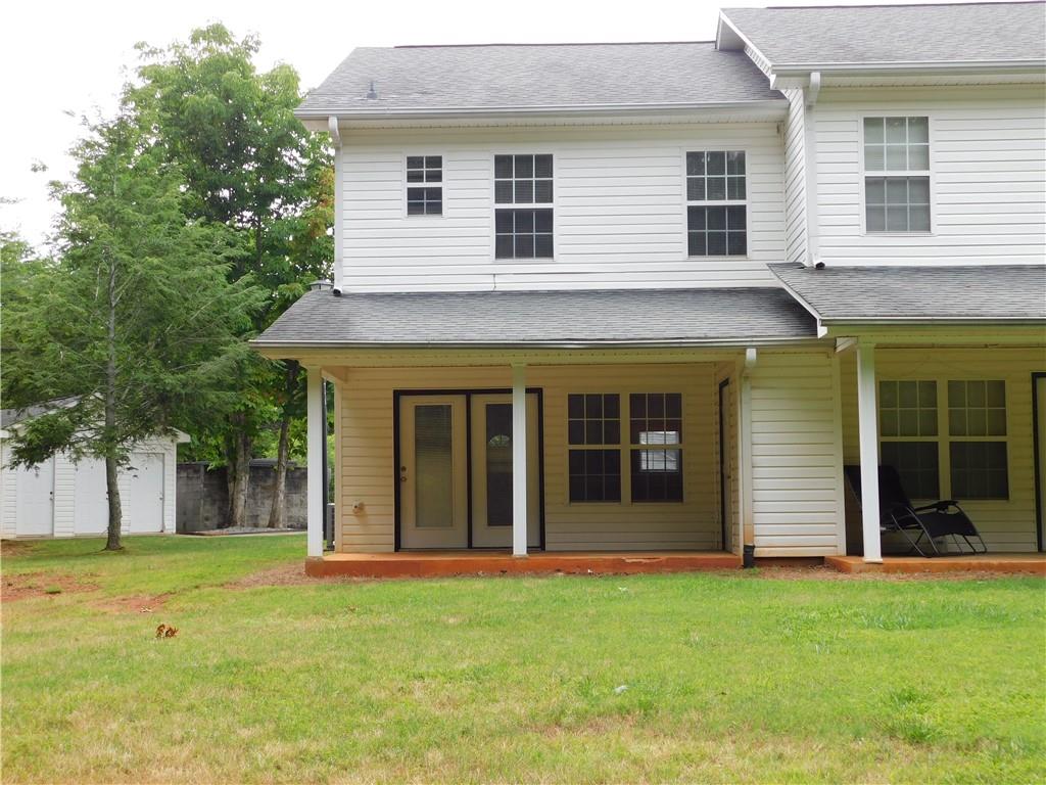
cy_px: 392
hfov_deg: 42.1
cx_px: 523
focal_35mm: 45
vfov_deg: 32.2
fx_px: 1360
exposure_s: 1/250
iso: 125
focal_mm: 8
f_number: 3.7
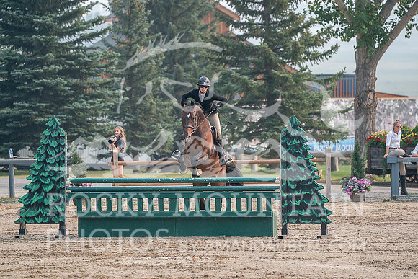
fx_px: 3449
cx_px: 209
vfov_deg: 4.6
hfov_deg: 6.9
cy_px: 140
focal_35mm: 297
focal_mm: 297
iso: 500
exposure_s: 1/640
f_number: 5.6
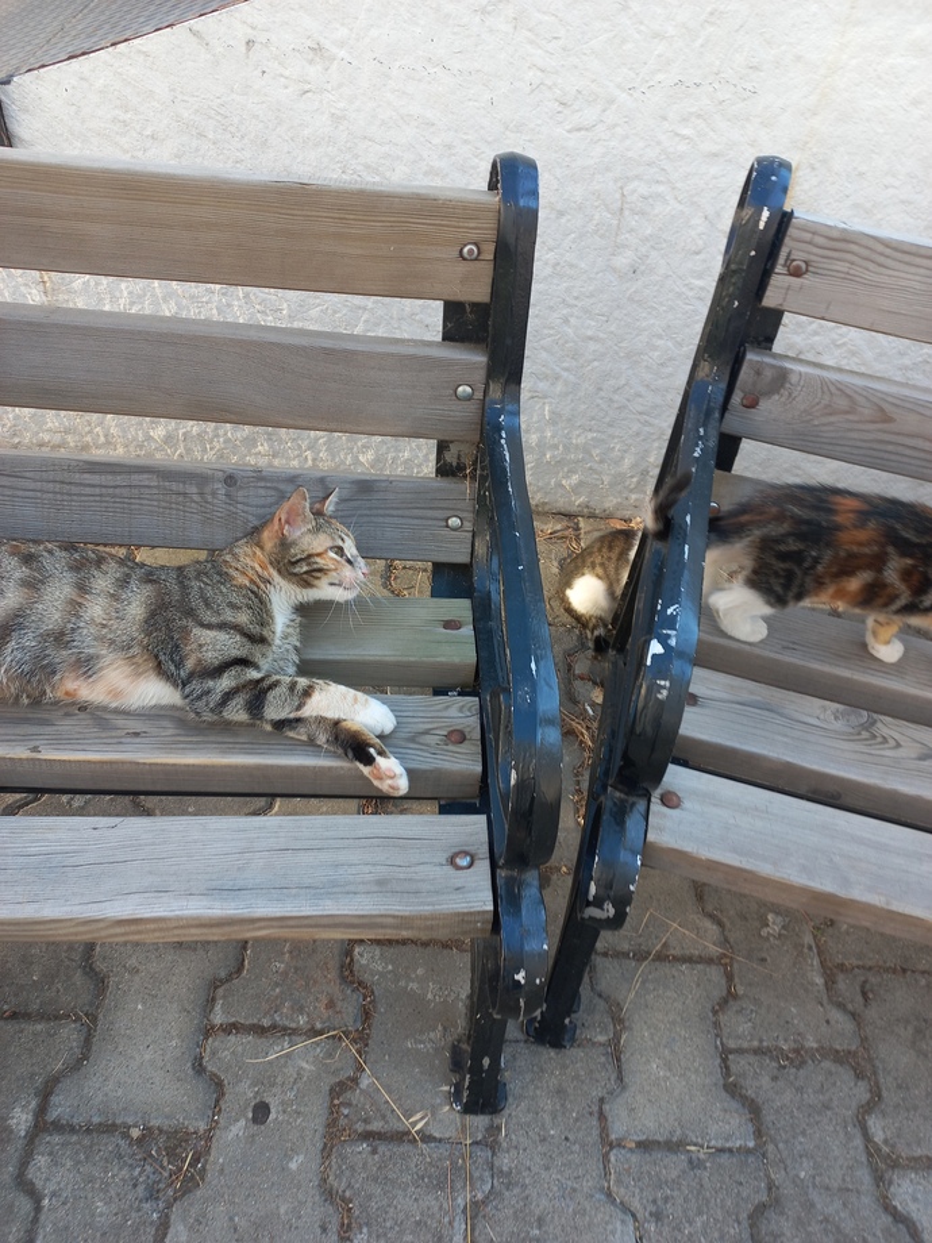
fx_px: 897
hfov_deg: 54.9
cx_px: 466
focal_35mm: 25
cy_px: 622
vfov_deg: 69.4
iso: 50
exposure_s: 1/100
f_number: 1.8
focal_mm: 4.6
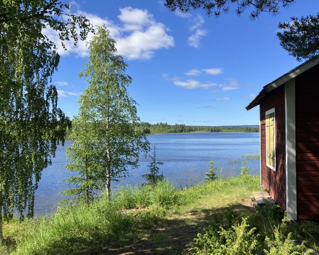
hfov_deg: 58.8
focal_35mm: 30
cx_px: 168
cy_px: 130
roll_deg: +0.5
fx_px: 283
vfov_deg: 48.5
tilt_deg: +1.0
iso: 32
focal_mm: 3.99
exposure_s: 1/1548
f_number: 1.8
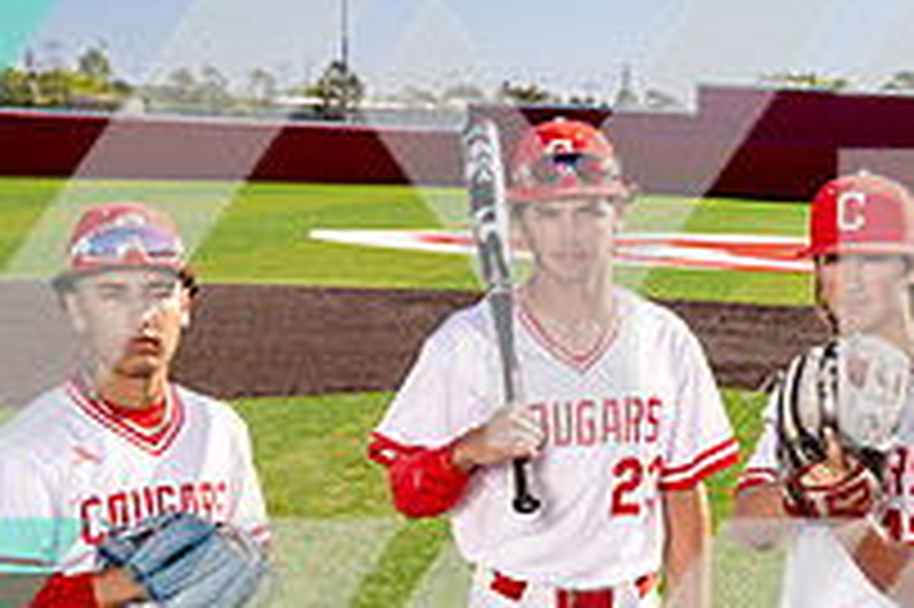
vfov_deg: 15.7
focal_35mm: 83
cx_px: 765
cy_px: 759
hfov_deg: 24.0
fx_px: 2106
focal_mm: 29
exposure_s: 1/250
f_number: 7.1
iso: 100
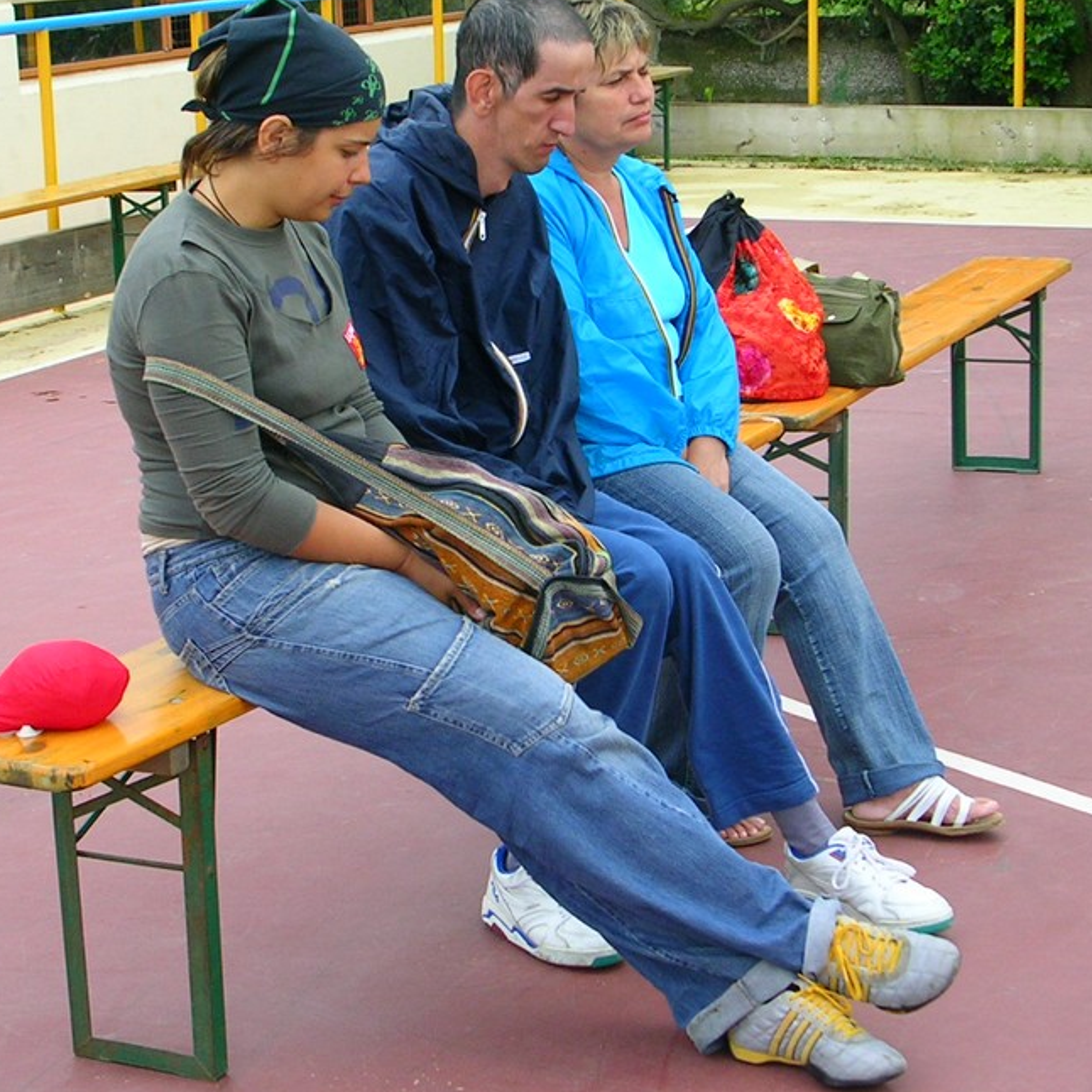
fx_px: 2998
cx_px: 587
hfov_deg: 20.6
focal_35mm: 84
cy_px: 541
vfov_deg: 20.6
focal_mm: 9.1
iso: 50
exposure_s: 1/104
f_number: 3.4
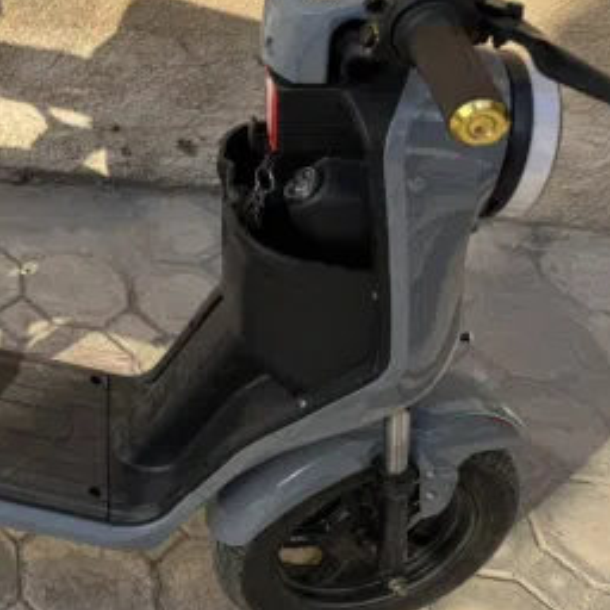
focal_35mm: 53
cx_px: -136
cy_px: 198
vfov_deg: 31.9
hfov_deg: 27.9
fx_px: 1057
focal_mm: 6.76
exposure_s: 1/1597
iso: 80
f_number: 1.78
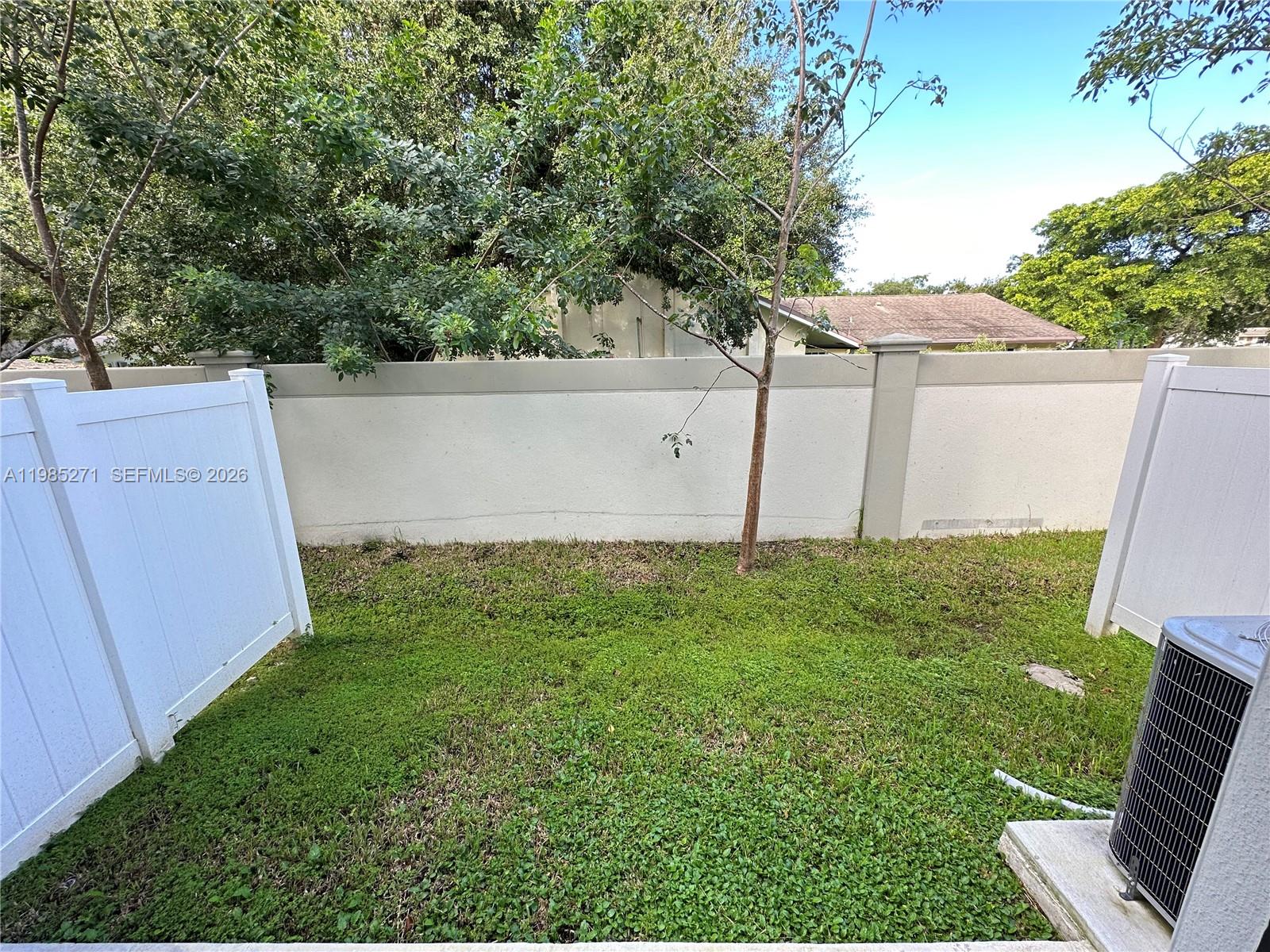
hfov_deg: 102.1
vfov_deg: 85.7
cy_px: 476
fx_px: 514
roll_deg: +1.6
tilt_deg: -14.6
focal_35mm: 14
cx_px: 635
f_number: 2.2
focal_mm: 2.22
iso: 40
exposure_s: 1/122
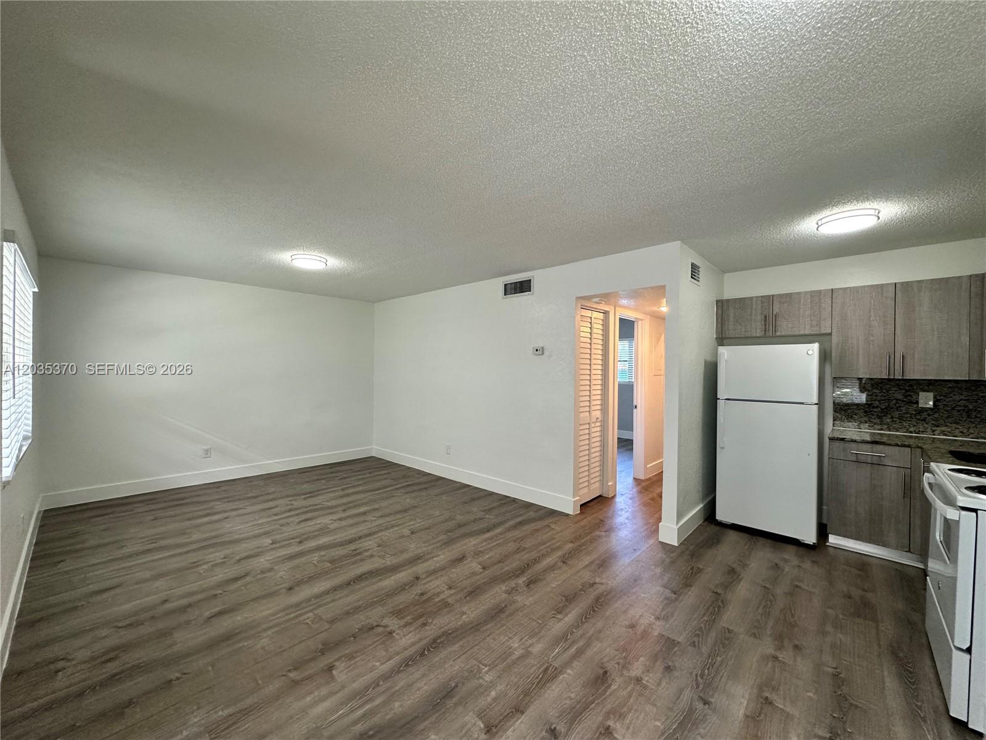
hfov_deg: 102.1
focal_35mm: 14
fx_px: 399
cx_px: 493
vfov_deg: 85.7
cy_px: 370
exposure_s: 1/120
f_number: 2.2
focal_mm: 2.22
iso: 200
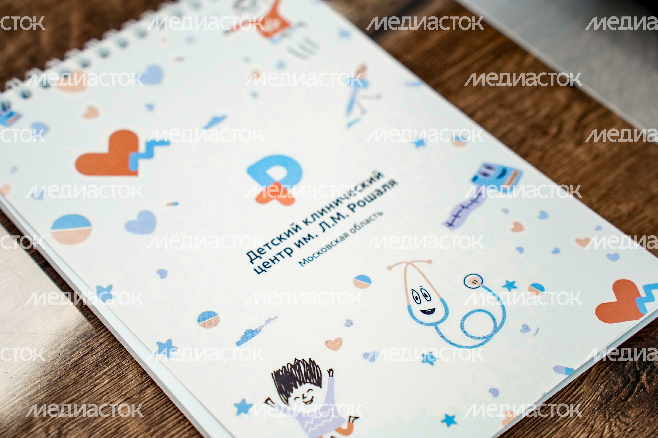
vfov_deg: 18.2
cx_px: 329
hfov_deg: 27.0
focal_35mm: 75
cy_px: 219
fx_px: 1371
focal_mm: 75
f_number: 5
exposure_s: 1/200
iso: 2500
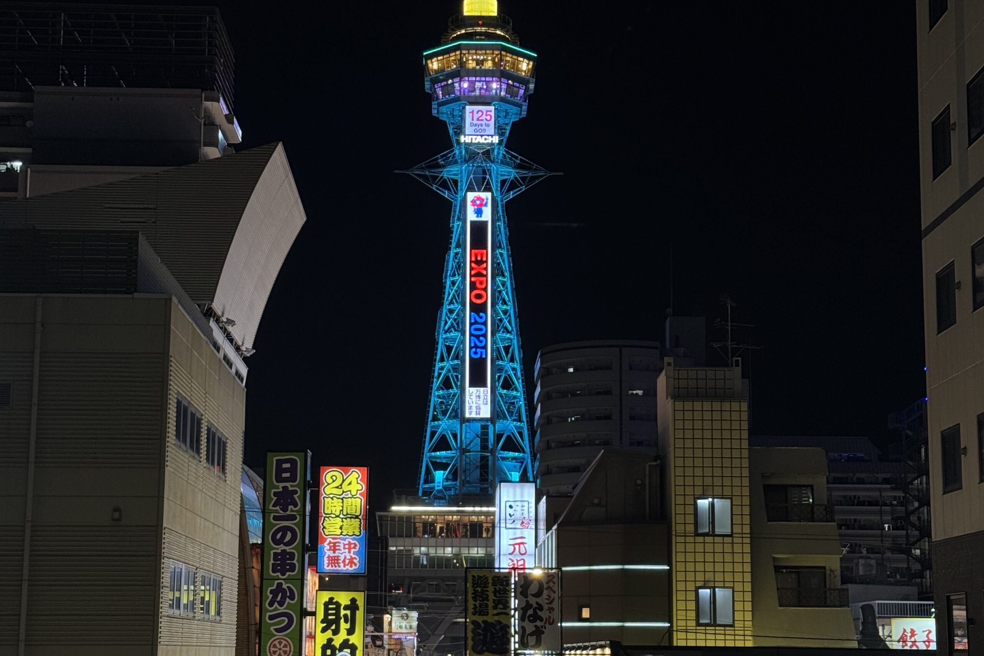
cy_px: 308
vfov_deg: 27.0
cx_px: 492
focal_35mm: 50
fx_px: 1367
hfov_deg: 39.6
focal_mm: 6.76
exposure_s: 1/49
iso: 125
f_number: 1.78
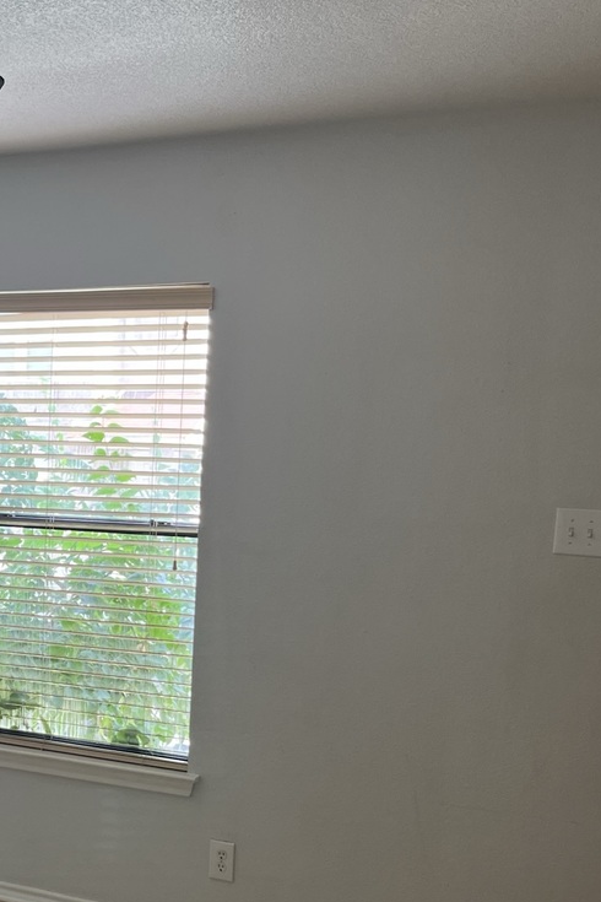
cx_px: 0
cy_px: 630
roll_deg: -1.0
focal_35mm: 53
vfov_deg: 37.0
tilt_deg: -7.5
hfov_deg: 24.4
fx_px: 1327
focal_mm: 5.1
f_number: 1.6
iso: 64
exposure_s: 1/120
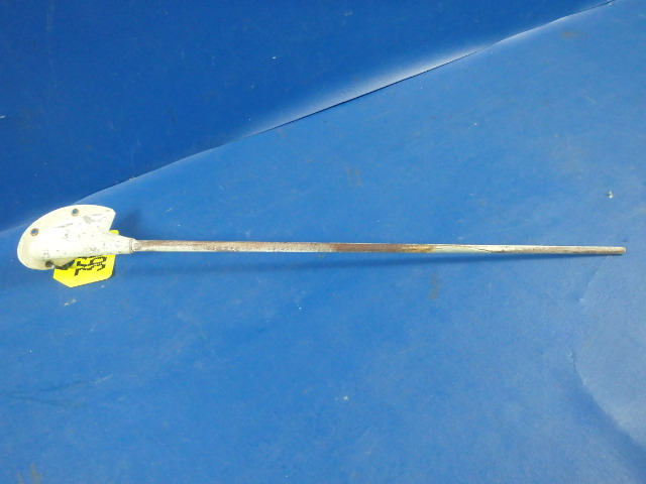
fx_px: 523
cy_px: 242
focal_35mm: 28
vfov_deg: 49.7
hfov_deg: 63.4
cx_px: 323
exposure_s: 1/20
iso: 800
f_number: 3.9
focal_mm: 5
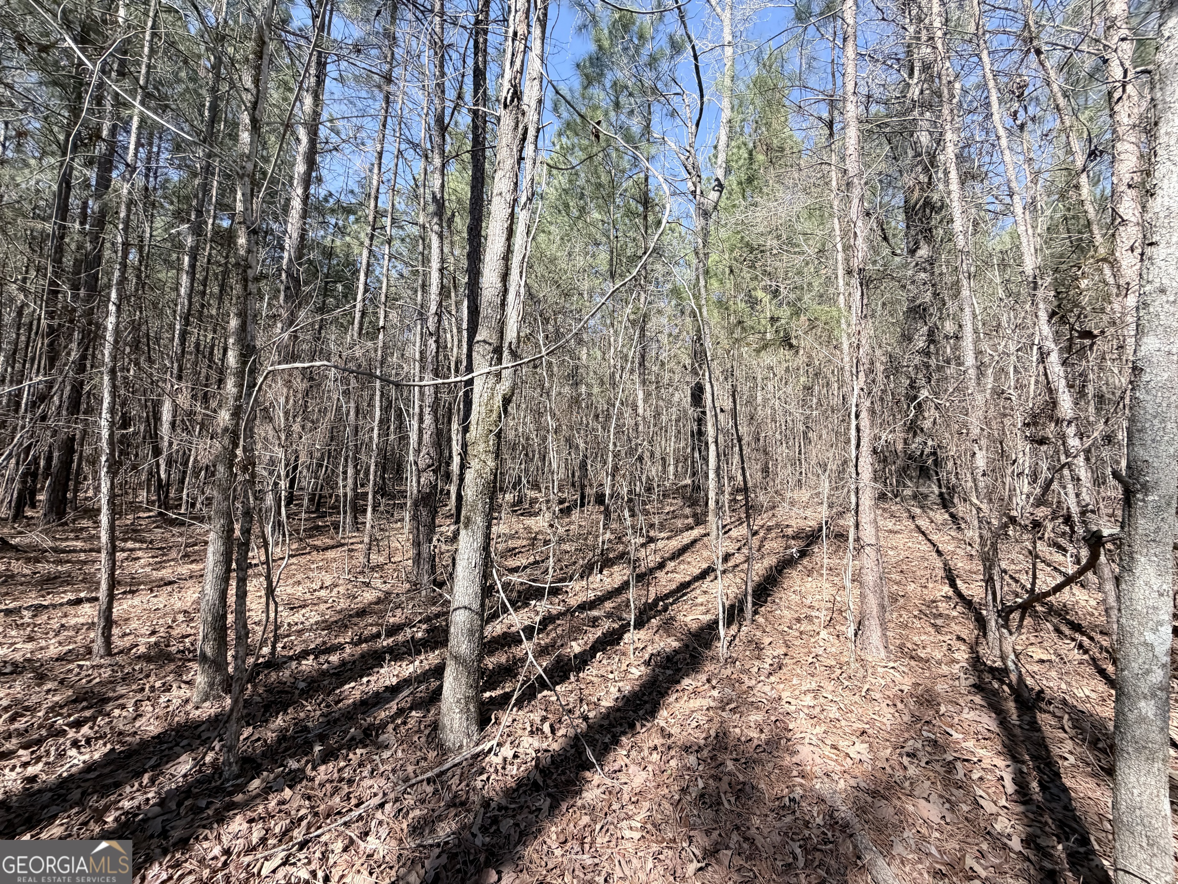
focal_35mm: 14
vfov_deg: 85.7
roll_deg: +0.7
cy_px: 442
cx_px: 589
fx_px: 476
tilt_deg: +9.2
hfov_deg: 102.1
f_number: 2.2
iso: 64
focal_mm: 2.22
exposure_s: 1/502
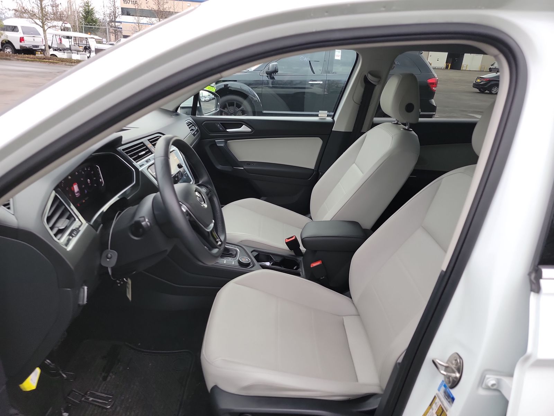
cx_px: 277
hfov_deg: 71.6
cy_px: 208
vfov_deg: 56.8
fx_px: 384
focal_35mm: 24
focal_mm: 6.7
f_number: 1.8
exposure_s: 1/59
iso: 97
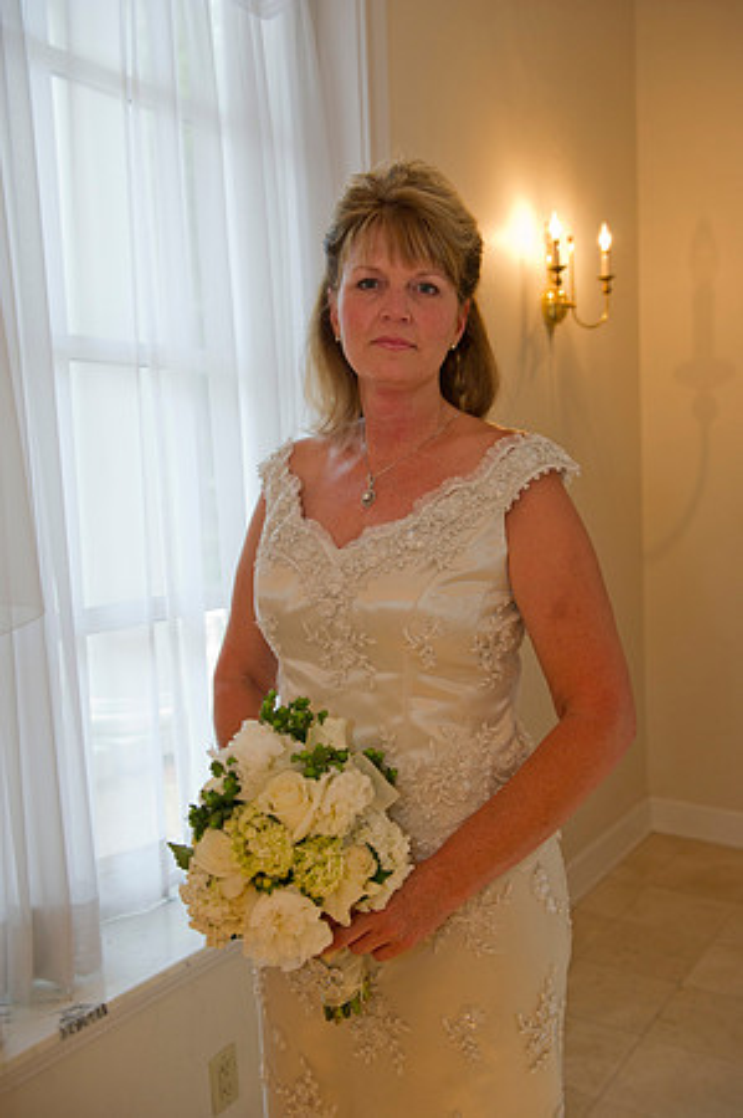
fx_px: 1055
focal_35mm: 34
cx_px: 372
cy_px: 559
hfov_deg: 38.8
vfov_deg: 55.8
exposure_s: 1/100
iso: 1600
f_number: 3.5
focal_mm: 34
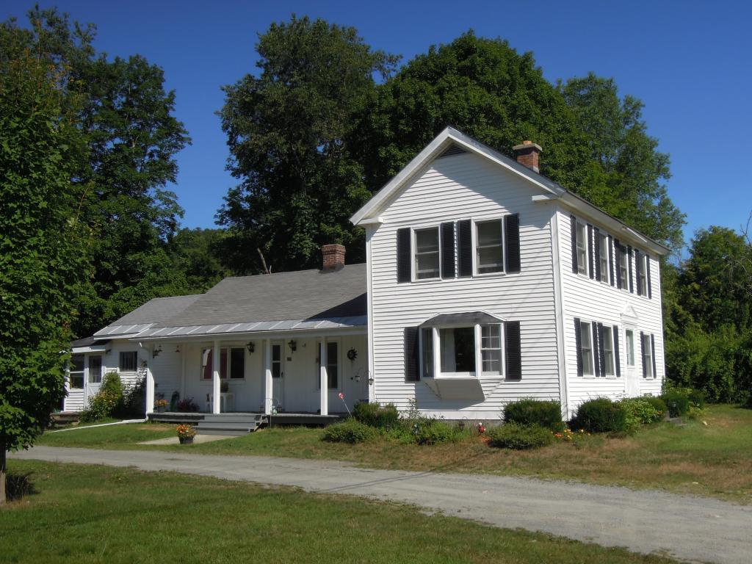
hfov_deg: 46.8
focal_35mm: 40
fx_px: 869
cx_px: 376
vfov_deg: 36.0
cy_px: 282
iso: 160
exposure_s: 1/1600
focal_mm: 7.2
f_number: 4.6
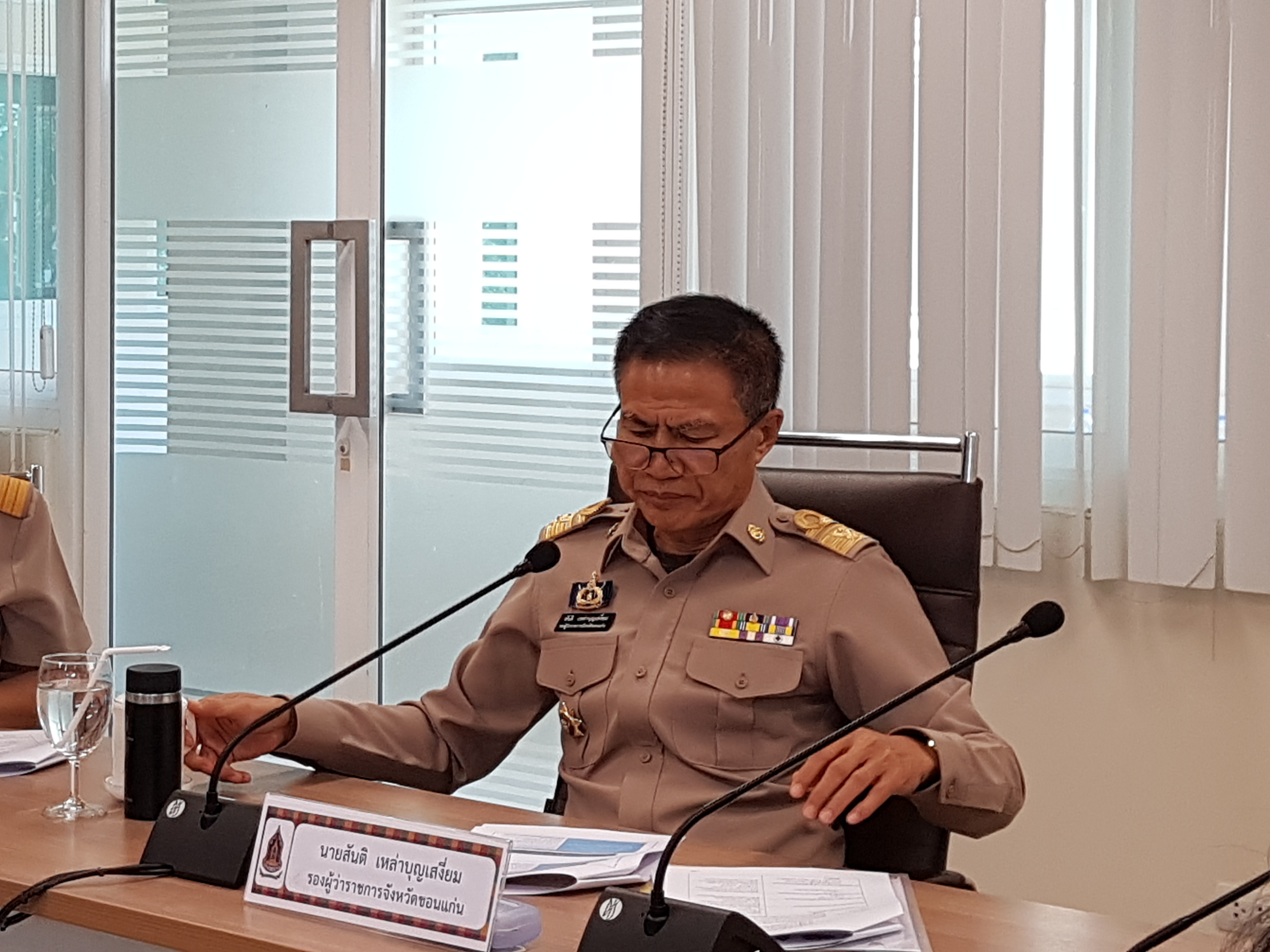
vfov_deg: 41.3
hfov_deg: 53.1
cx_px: 446
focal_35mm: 34
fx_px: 1247
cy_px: 332
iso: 80
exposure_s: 1/100
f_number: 1.7
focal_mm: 4.2
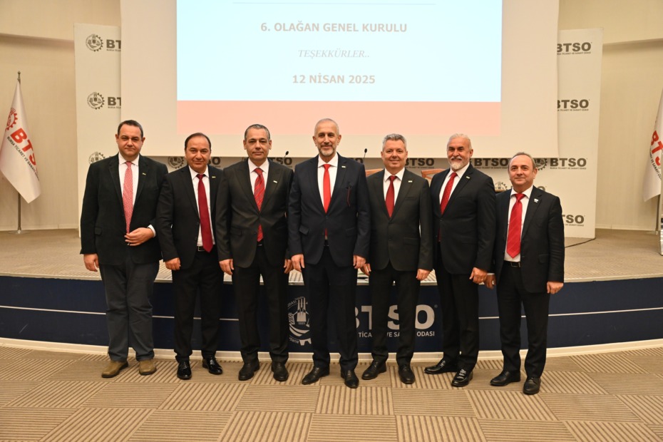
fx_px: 598
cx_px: 332
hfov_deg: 58.0
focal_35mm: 32
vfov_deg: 40.5
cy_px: 221
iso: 2000
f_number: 3.5
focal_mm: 32.5
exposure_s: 1/160
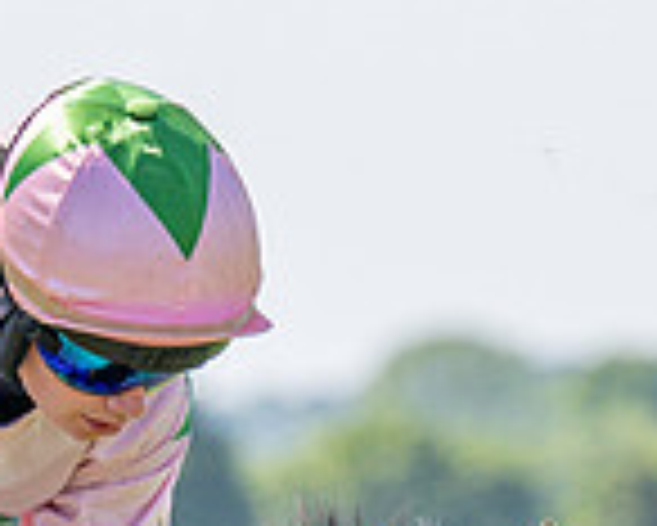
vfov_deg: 1.3
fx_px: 22804
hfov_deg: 1.7
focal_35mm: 1172
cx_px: 460
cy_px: 704
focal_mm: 145
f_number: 4
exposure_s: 1/1250
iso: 200
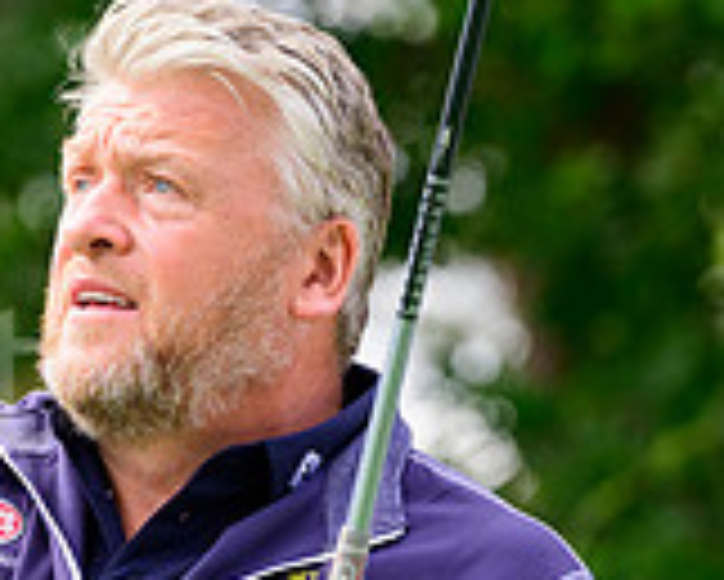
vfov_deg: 2.3
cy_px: 668
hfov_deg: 2.9
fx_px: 14494
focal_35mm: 676
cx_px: -229
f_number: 5
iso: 640
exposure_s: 1/1250
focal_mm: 200
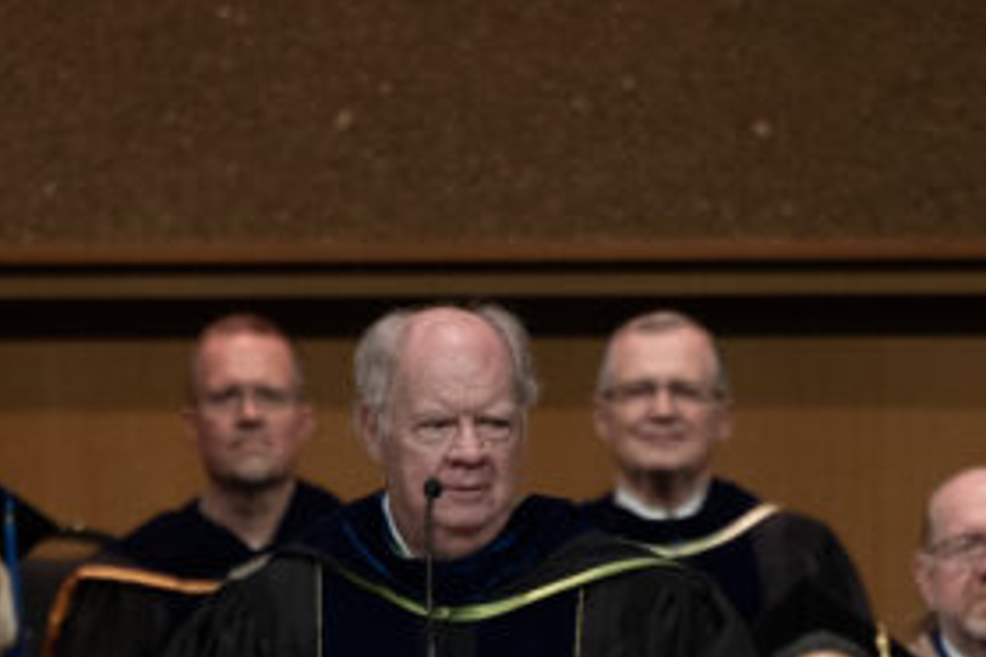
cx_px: 509
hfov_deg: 2.5
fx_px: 22621
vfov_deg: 1.7
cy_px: 837
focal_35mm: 826
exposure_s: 1/320
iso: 1250
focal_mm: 200
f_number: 2.8
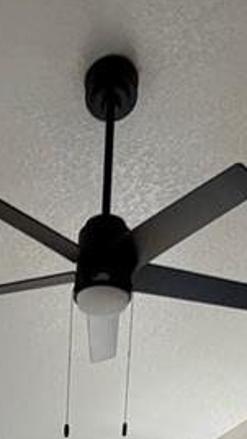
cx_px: 44
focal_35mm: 68
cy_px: 933
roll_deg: -1.1
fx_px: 793
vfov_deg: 17.7
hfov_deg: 17.5
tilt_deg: -17.7
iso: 250
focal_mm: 2.22
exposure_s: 1/121
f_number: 2.2
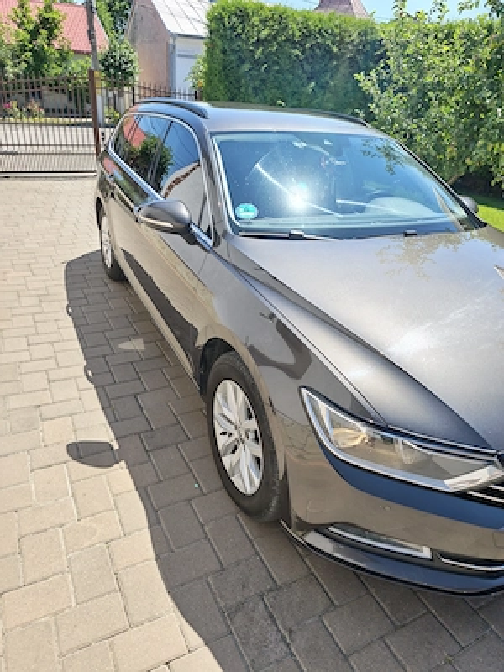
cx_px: 252
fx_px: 446
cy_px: 336
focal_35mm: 23
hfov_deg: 58.9
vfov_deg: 73.9
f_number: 1.6
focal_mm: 6.55
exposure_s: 1/700
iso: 50
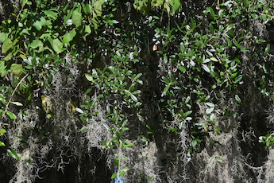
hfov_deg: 6.5
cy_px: 438
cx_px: 464
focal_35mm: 313
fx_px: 2382
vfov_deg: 4.3
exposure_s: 1/250
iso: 160
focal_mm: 60
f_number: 6
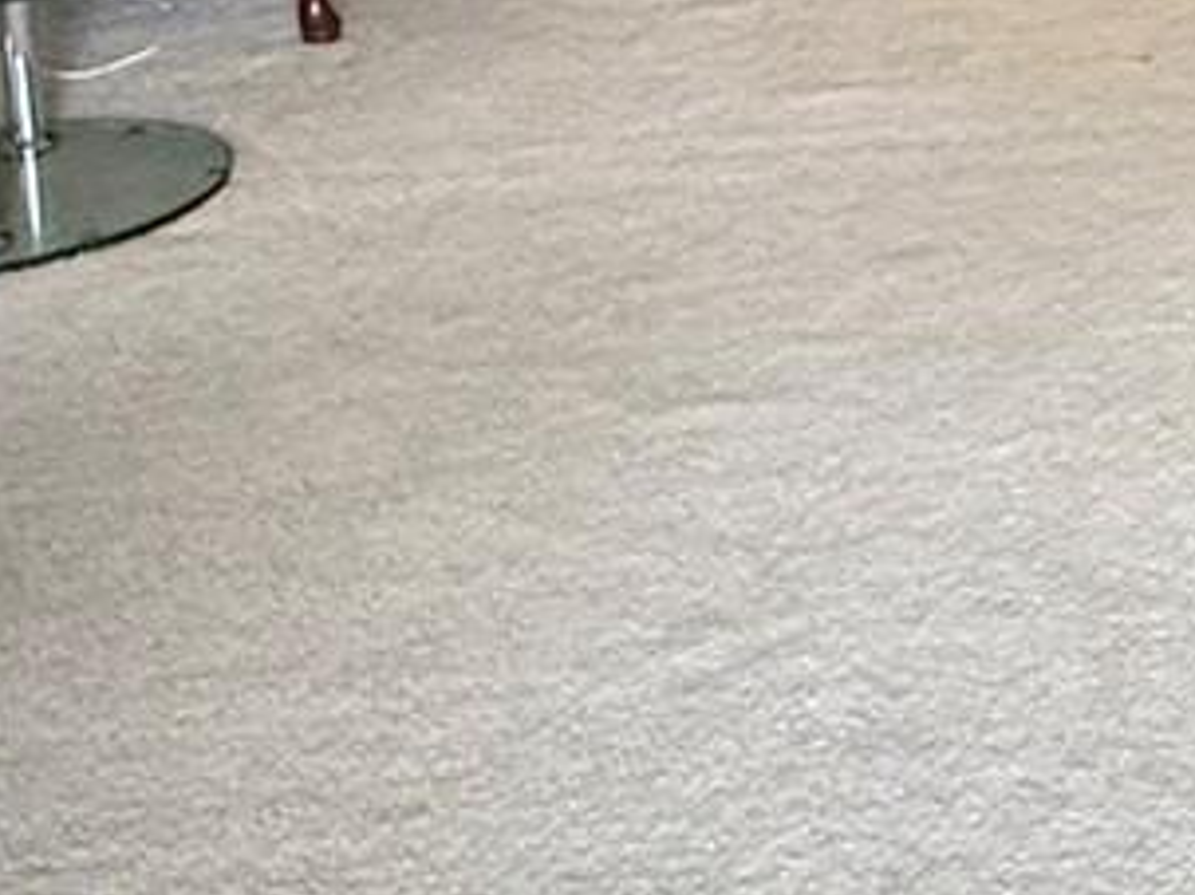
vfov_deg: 17.1
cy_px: -611
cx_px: 1156
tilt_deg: -7.3
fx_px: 2554
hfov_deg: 25.2
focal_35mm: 74
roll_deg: +1.8
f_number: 2.2
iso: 500
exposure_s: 1/60
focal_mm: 2.22
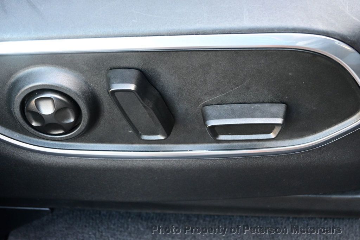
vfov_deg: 21.6
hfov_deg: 31.9
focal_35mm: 63
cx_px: 180
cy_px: 120
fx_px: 630
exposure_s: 1/60
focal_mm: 42
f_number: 5.6
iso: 2000
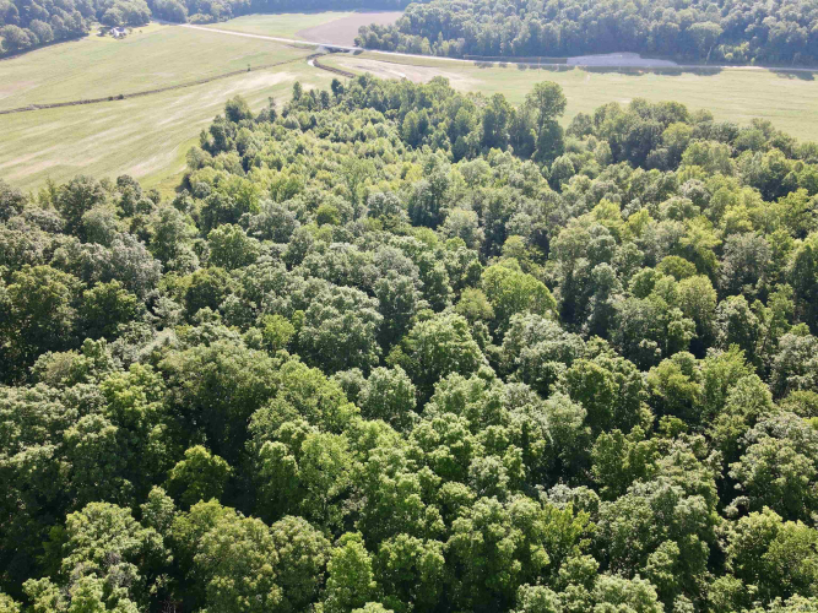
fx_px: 567
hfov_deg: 71.6
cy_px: 306
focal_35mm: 24
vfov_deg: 56.8
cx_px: 409
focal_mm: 4.5
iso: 110
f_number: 2.8
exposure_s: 1/200
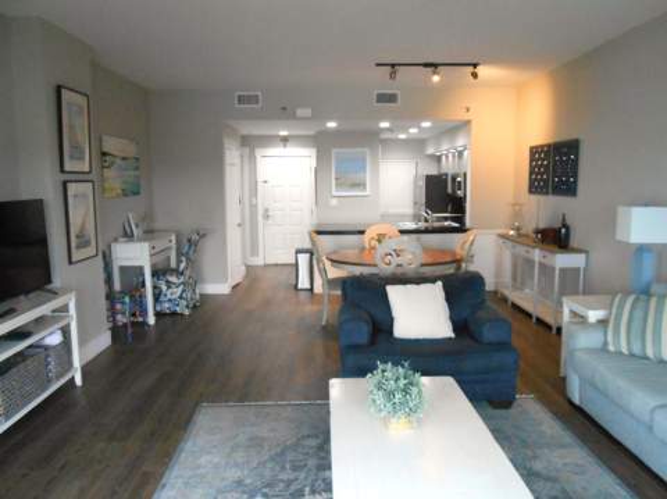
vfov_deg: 53.0
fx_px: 500
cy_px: 250
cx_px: 334
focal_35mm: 26
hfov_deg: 67.4
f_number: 3.5
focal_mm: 4.6
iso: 800
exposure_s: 1/80
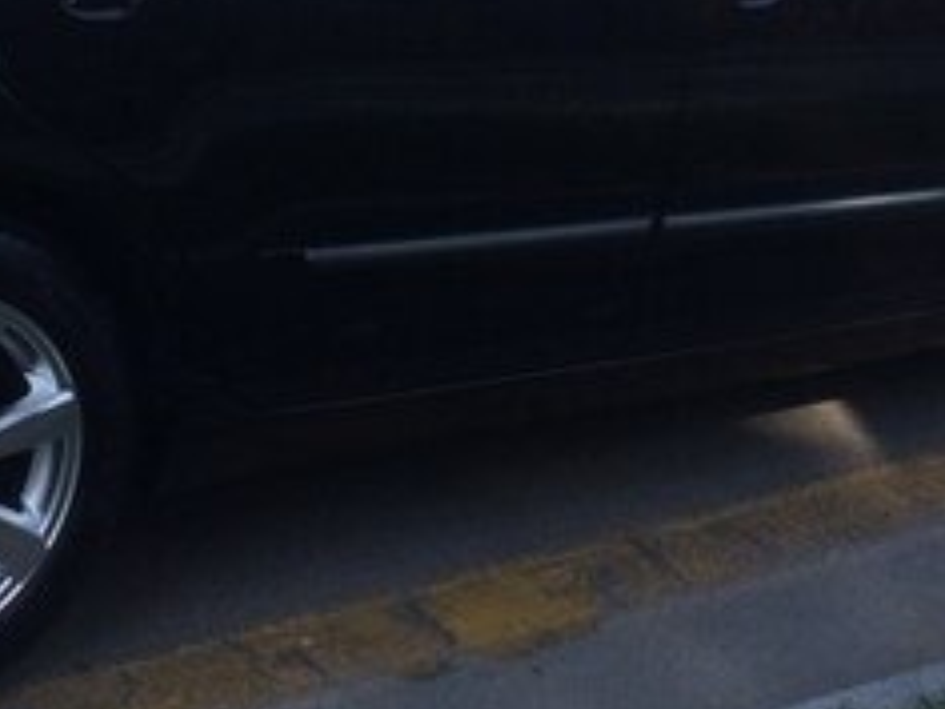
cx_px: 156
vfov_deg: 17.4
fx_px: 2211
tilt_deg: -13.2
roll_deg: -2.9
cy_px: -126
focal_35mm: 81
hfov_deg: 23.7
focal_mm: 4.15
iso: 32
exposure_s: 1/774
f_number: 2.2
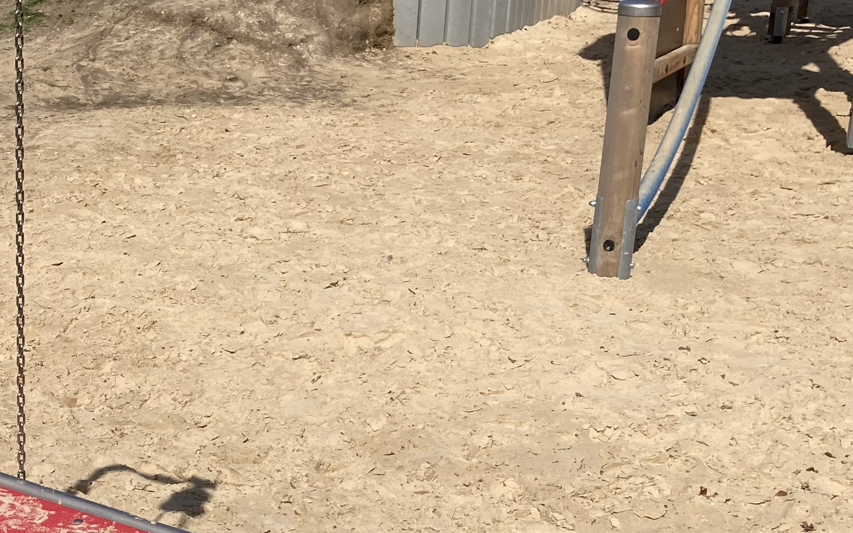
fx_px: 1674
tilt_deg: -18.1
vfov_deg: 18.0
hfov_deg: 27.2
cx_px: 29
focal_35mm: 72
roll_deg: -0.4
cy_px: 386
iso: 25
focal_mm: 3.99
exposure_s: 1/3436
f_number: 1.8
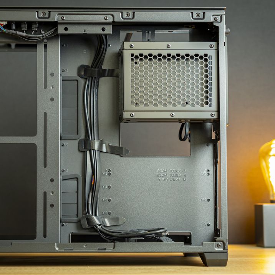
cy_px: 138
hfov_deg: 17.7
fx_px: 881
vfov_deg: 17.7
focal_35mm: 98
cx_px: 92
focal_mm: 43
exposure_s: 1/20
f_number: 2.8
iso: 400
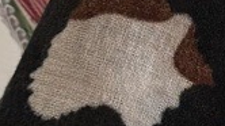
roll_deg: +1.5
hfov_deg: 8.1
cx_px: 461
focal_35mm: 252
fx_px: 1502
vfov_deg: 4.8
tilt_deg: -9.0
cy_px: 22
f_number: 1.78
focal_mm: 6.76
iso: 200
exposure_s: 1/121
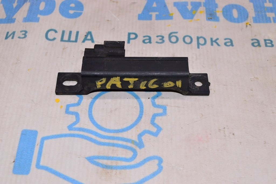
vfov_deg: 25.7
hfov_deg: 37.9
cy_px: 92
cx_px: 138
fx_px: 402
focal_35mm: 52
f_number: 8
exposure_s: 1/200
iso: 1600
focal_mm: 35
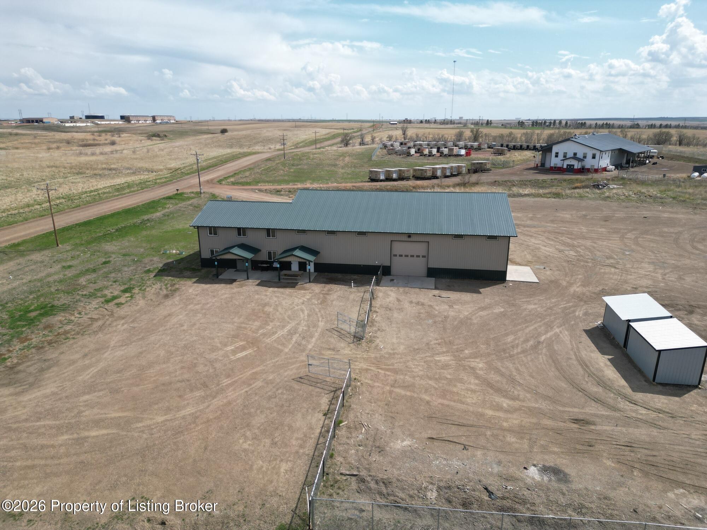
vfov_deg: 56.8
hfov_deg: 71.6
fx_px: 490
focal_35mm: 24
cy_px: 265
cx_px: 354
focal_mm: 6.72
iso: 100
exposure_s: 1/3000
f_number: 1.7
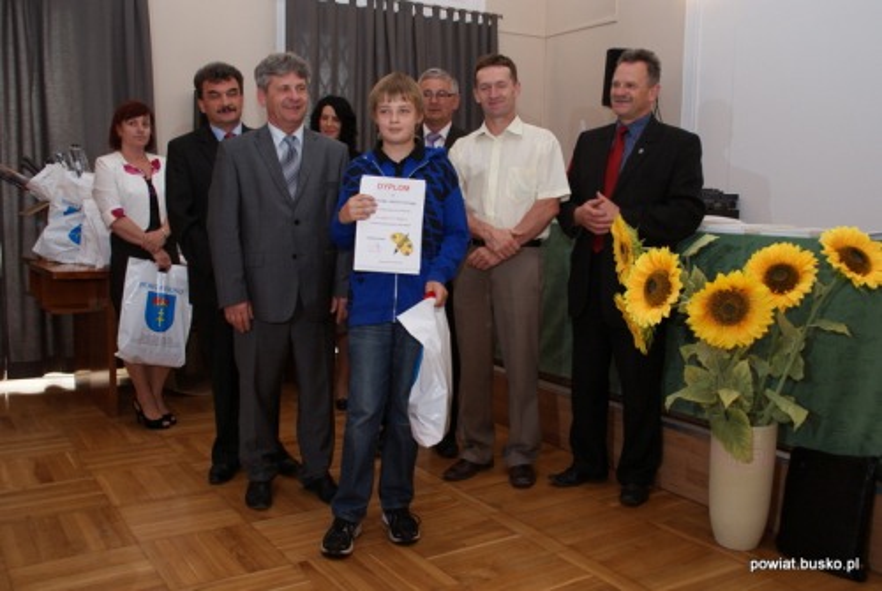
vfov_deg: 40.1
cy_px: 296
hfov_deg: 57.2
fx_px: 810
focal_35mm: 33
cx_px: 441
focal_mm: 22
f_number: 5.6
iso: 400
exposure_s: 1/60
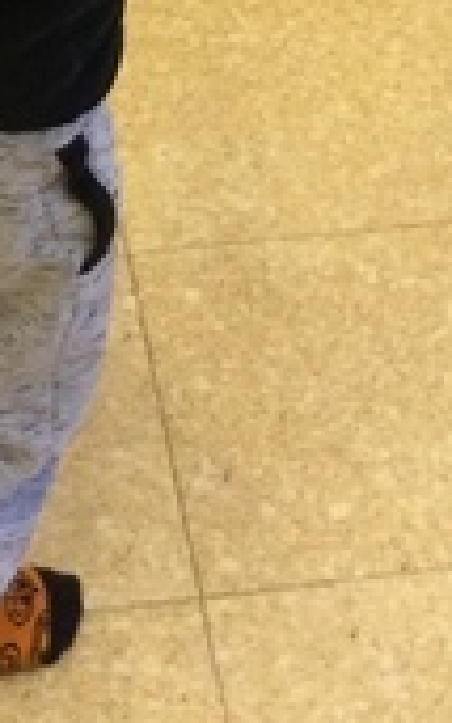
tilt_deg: -20.1
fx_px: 3033
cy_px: -841
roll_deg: -3.4
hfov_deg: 8.5
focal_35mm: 154
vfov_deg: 11.8
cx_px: 283
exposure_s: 1/33
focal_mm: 3.3
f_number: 2.4
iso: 50
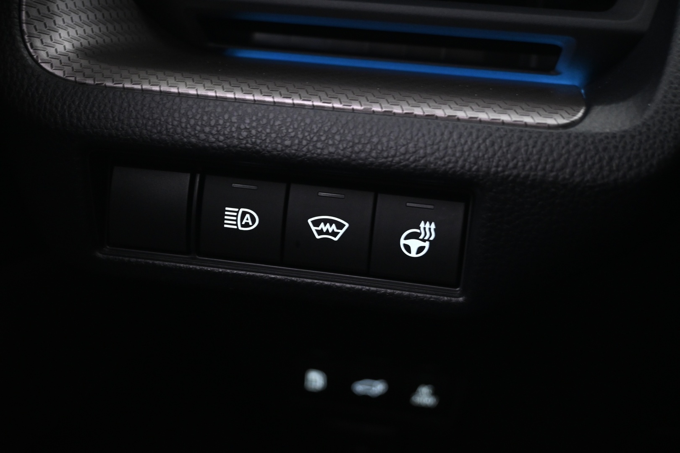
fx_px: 708
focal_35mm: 38
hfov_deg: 51.3
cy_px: 226
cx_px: 340
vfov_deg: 35.5
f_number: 4.2
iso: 1600
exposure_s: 1/5
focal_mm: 25
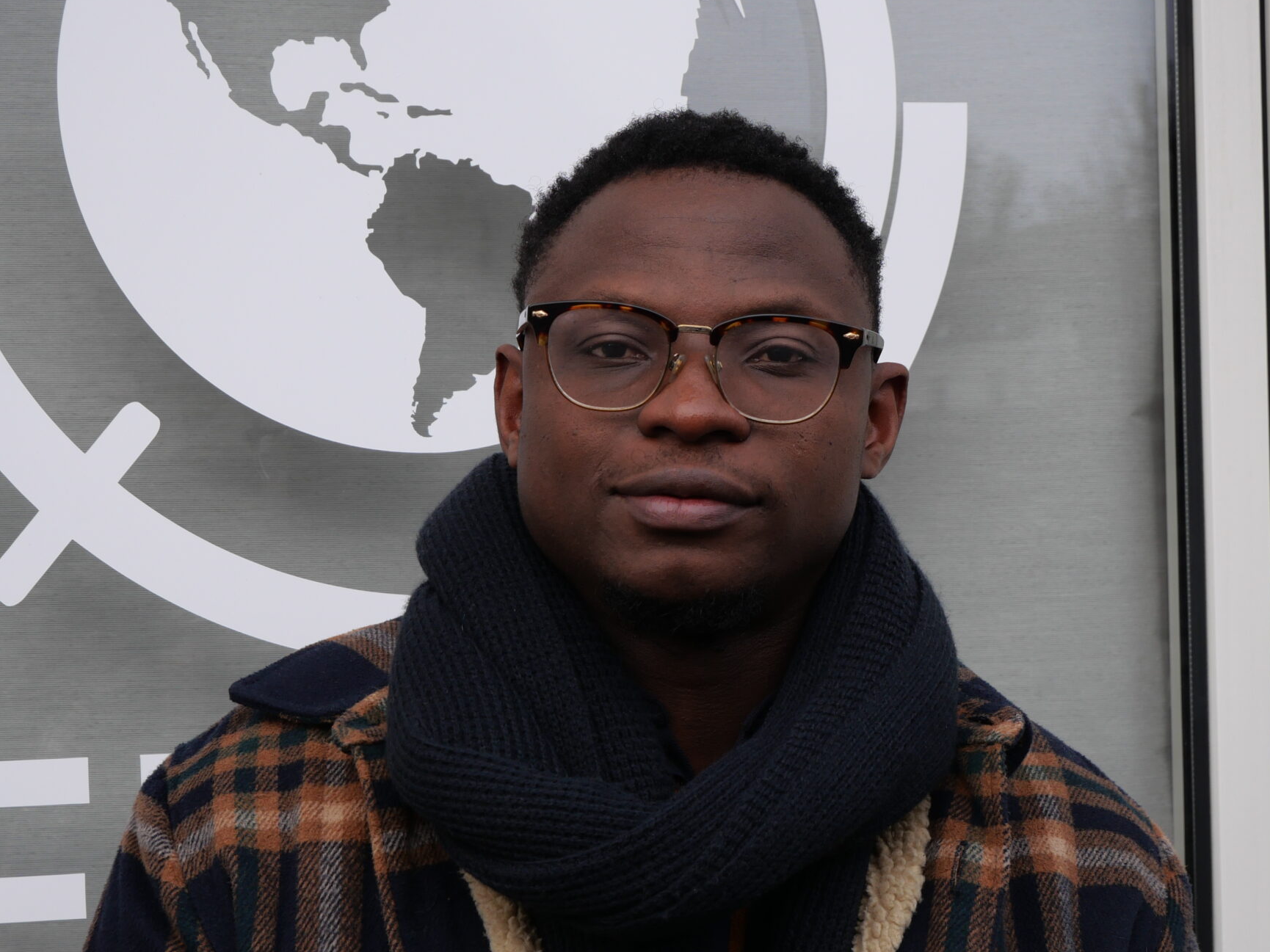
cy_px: 583
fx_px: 2715
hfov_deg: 26.3
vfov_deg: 19.9
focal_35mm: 74
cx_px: 610
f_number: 5.6
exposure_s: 1/125
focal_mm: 25
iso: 200
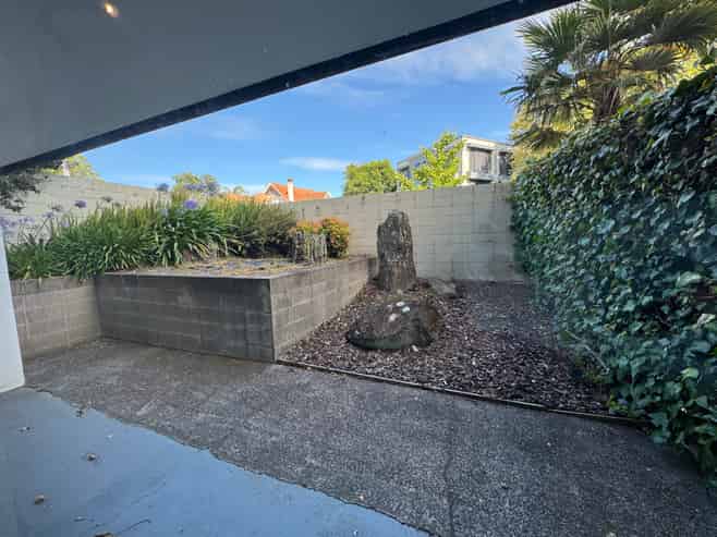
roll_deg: +2.2
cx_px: 358
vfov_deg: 85.6
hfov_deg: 102.1
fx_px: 290
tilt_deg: -4.4
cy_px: 268
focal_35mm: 14
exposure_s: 1/176
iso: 40
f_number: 2.2
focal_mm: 2.22
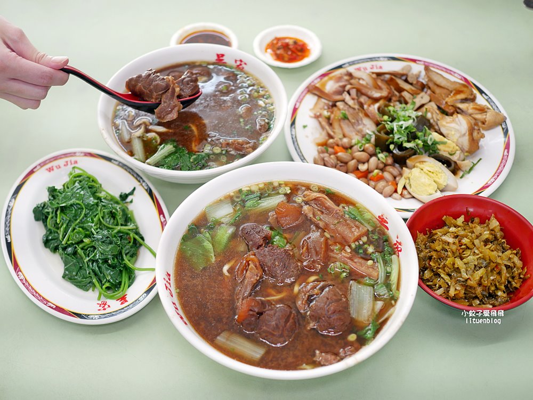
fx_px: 770
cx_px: 266
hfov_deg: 38.2
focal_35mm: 50
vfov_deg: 29.1
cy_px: 200
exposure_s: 1/200
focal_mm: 25
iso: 200
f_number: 1.8
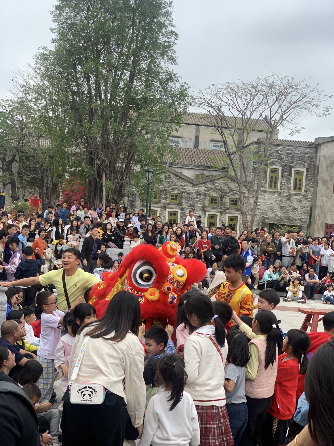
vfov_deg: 36.8
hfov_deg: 28.0
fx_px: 669
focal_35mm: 52
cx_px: 167
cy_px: 223
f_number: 2.4
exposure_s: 1/122
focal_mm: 6
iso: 20
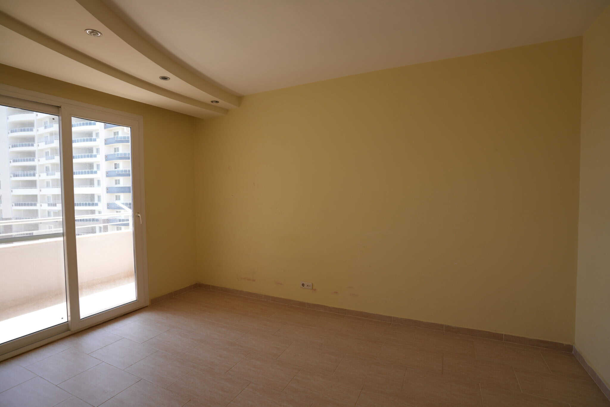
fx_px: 288
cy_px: 204
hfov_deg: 93.3
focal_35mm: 17
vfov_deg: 70.4
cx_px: 305
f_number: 4
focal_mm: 17
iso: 200
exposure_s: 1/160
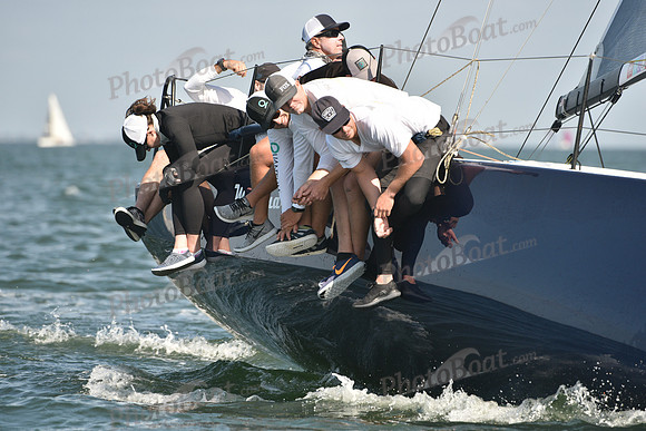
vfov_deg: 3.4
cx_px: 323
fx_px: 7179
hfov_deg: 5.2
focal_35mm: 400
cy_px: 216
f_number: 6.3
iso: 400
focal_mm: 400
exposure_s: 1/1250
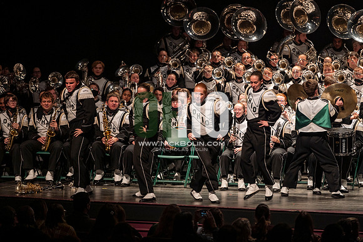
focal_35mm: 200
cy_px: 121
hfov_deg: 10.3
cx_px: 182
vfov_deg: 6.9
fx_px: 2015
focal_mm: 200
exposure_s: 1/500
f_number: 3.5
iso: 1250
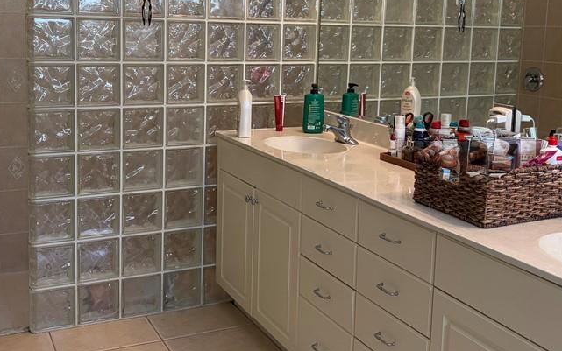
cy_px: 101
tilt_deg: -6.1
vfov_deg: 28.9
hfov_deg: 45.2
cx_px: 260
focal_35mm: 44
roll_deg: -2.5
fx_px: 674
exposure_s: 1/120
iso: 160
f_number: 1.6
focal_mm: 5.96
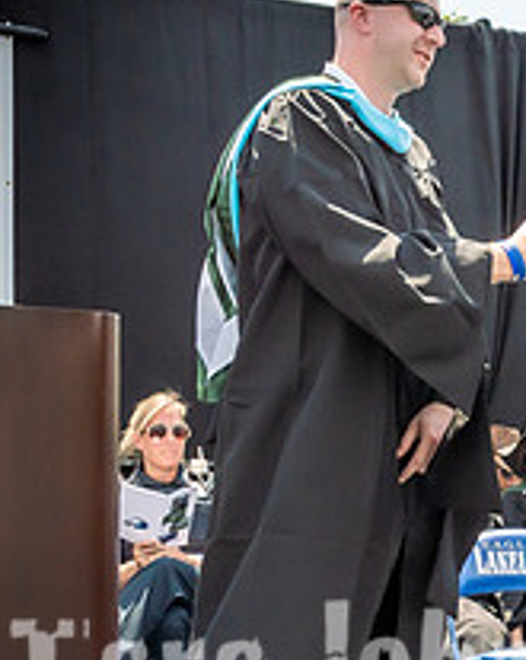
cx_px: 718
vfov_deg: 19.3
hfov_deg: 14.7
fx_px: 1931
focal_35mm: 99
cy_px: 473
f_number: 7.1
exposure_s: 1/800
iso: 200
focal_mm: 19
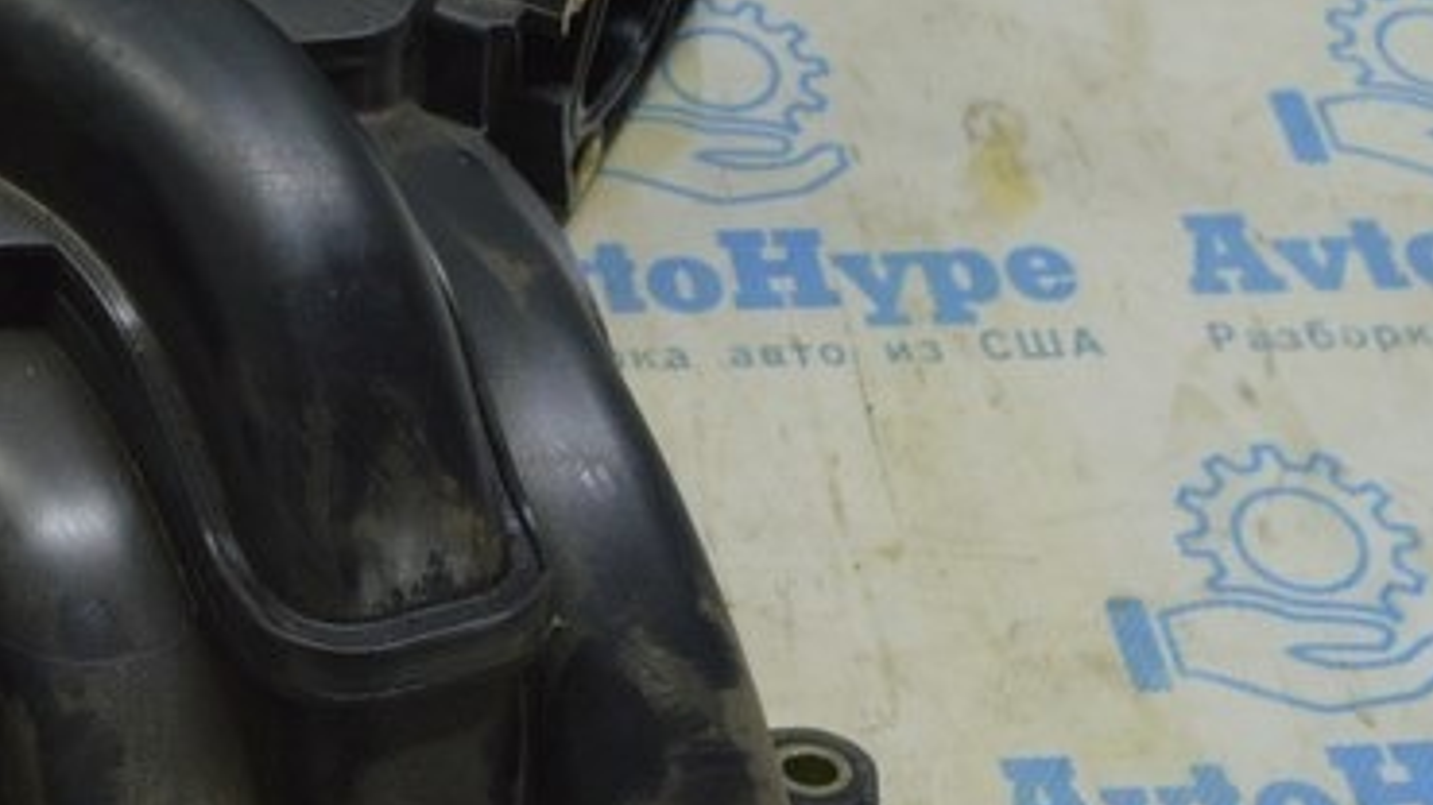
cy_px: 246
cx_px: -256
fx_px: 3305
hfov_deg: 22.6
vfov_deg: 13.9
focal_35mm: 87
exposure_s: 1/40
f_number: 5.6
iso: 400
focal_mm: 20
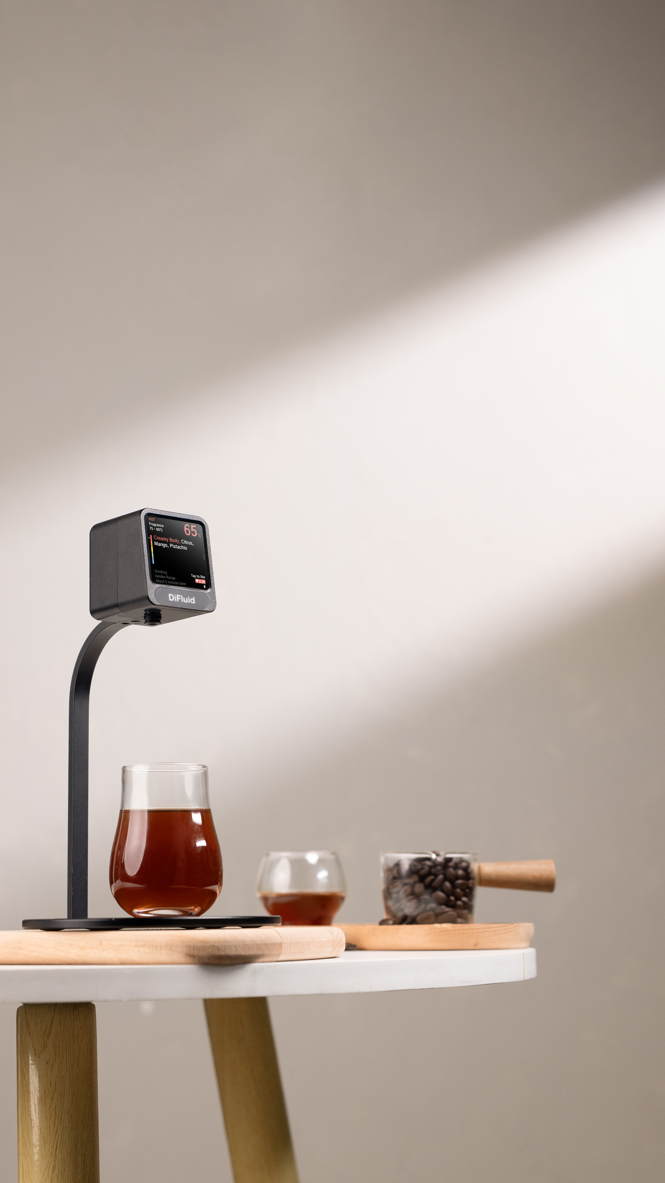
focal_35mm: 62
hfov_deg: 19.4
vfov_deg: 33.8
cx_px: 284
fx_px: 1944
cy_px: 590
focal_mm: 59
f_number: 5
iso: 640
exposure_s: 1/100
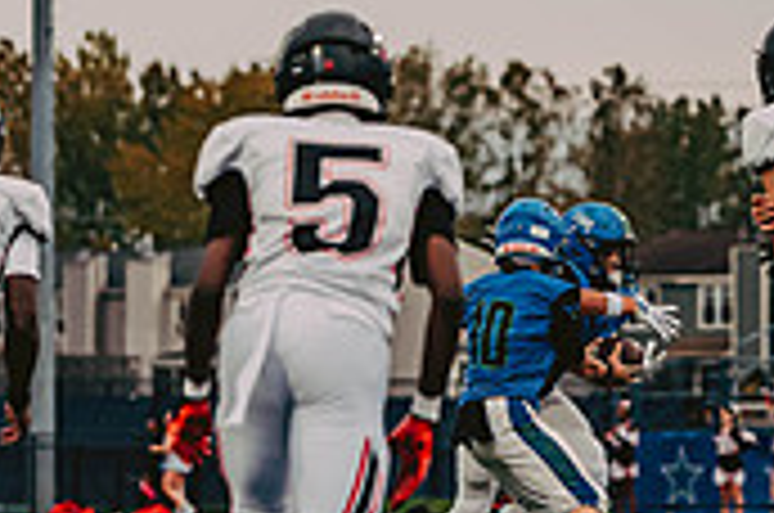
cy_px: 286
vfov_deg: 3.7
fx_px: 7983
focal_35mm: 372
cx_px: 927
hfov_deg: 5.5
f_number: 3.2
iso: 800
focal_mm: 110
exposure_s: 1/1000
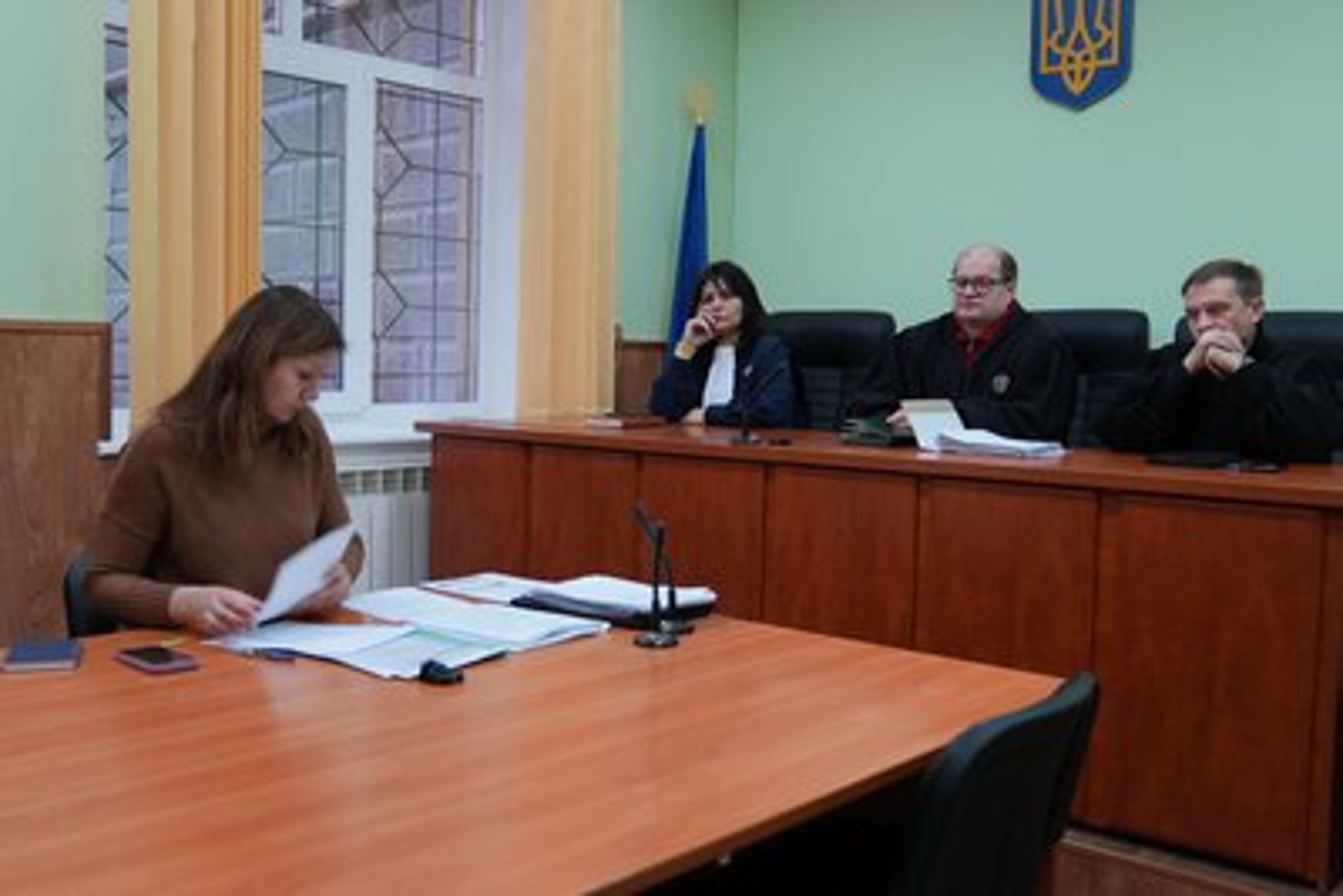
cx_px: 672
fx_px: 1082
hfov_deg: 63.6
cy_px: 448
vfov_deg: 45.0
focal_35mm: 29
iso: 200
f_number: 2.8
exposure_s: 1/80
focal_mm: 29
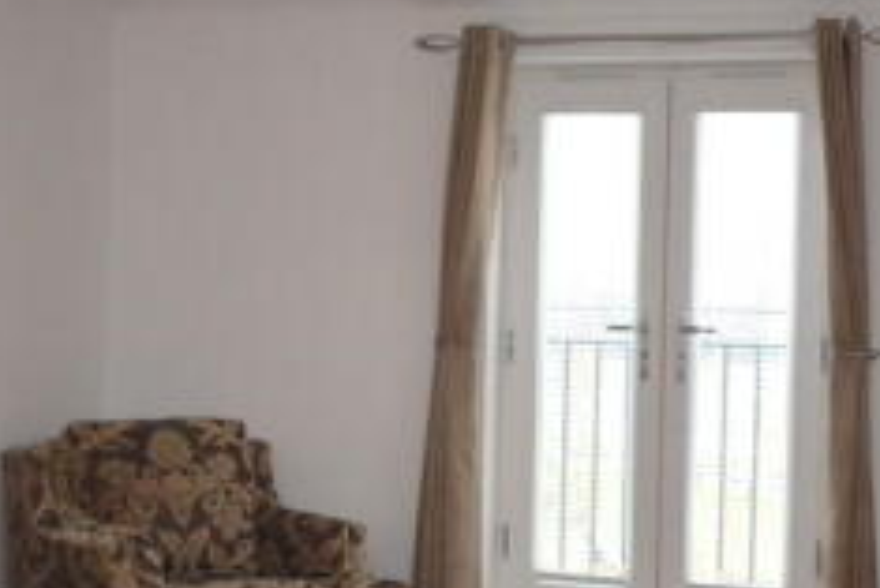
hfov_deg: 30.0
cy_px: 339
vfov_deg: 20.3
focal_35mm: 67
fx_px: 1639
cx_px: 485
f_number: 5
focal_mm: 16
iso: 3200
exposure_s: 1/60
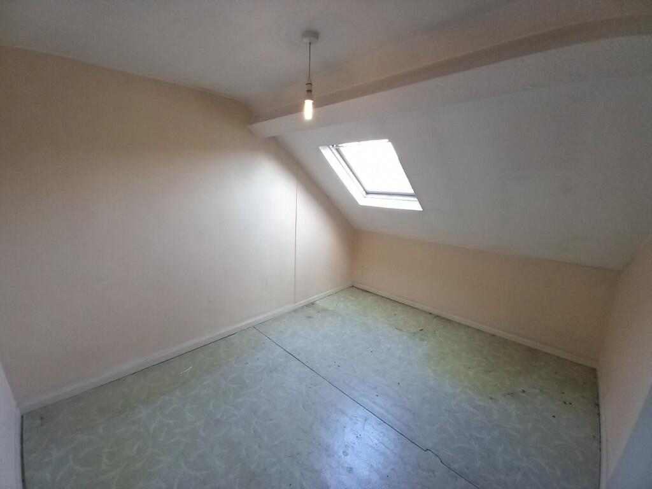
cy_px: 244
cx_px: 326
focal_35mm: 13
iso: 200
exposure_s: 1/33.3
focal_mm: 1.13
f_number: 2.2
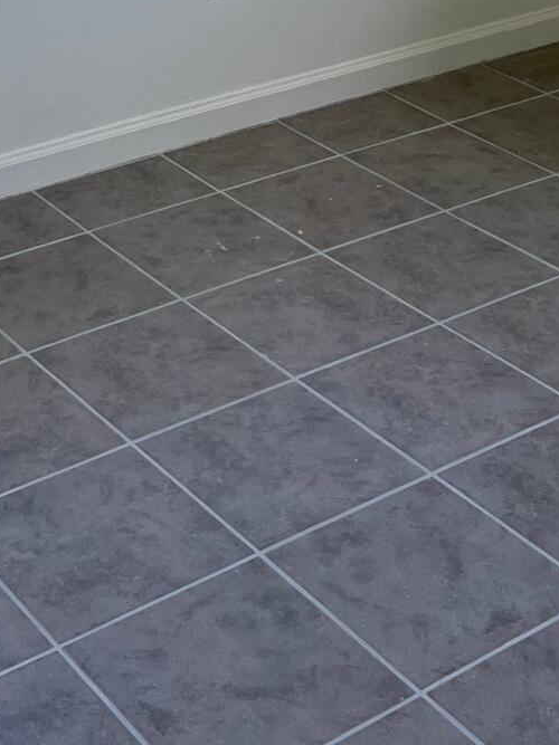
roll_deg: +1.0
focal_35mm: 78
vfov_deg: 21.5
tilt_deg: -6.5
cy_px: -336
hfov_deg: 18.8
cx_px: 169
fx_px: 1680
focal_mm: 5.7
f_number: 1.5
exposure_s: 1/149
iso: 64
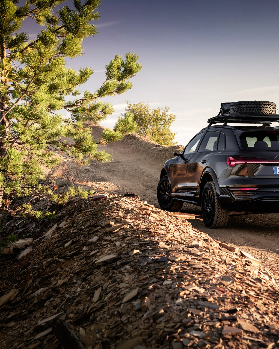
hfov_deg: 26.7
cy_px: 174
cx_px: 154
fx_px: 588
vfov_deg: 33.0
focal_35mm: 57
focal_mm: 40
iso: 80
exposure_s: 1/20
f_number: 8
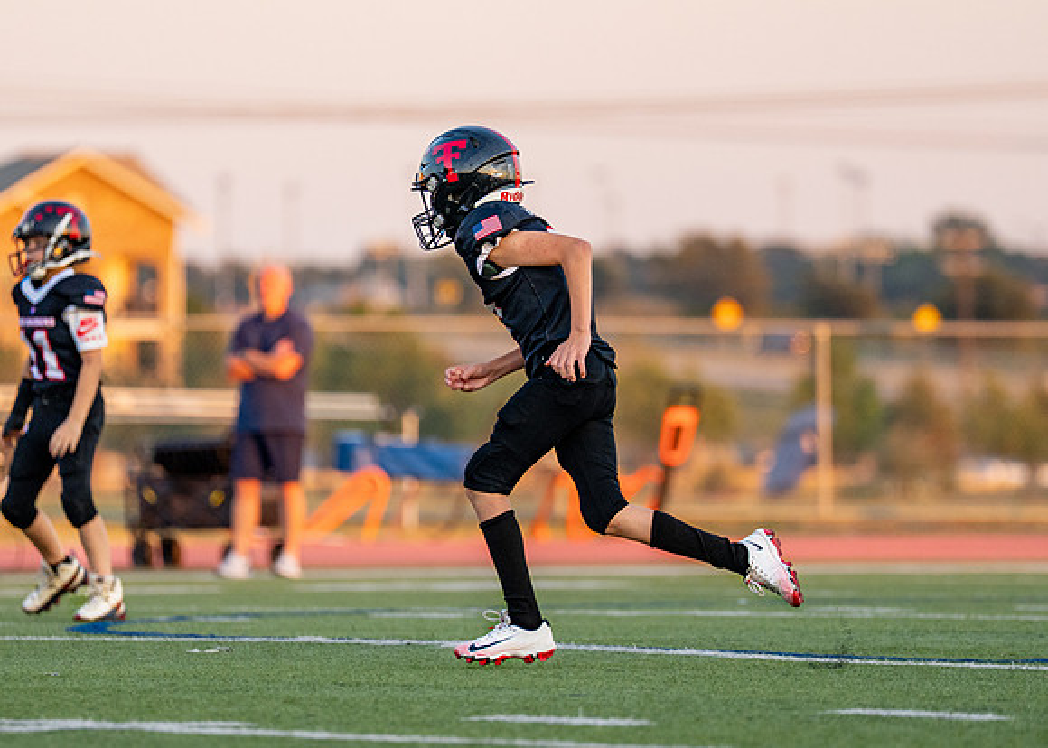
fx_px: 10825
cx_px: 542
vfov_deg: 4.0
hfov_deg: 5.5
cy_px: 328
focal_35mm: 364
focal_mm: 200
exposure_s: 1/1250
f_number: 2.8
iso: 800
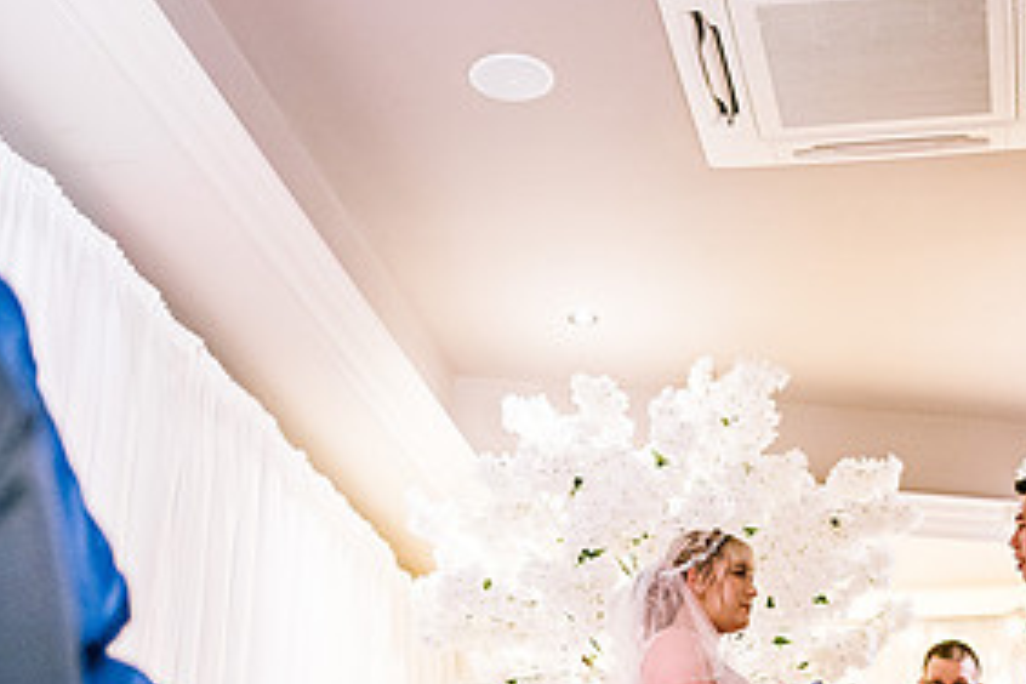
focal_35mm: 72
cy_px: 642
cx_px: 699
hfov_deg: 27.9
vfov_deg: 18.5
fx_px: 2052
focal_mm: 35
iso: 2500
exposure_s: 1/250
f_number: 1.4
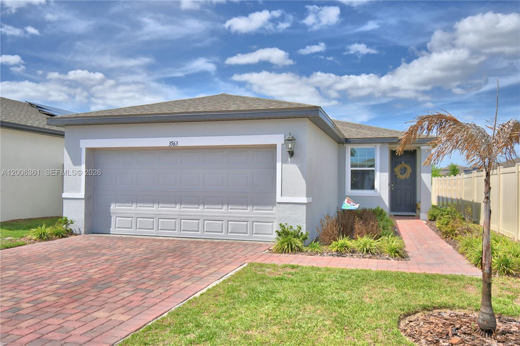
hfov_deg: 61.9
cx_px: 260
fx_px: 433
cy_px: 173
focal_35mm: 30
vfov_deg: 43.6
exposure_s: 1/1000
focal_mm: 20
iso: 100
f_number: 5.6
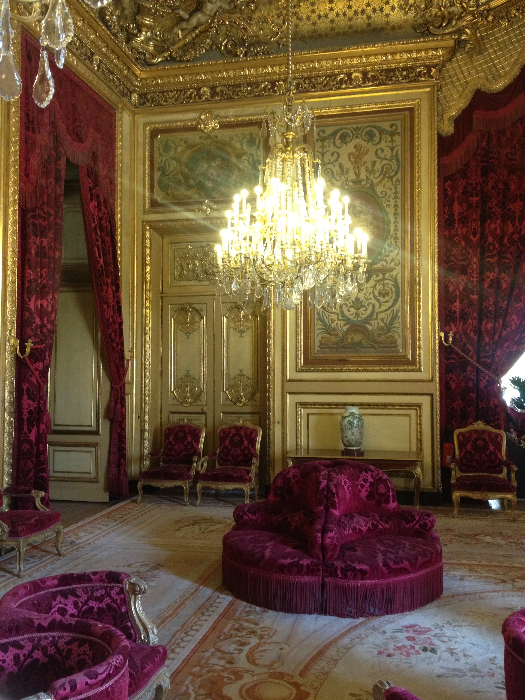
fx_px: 708
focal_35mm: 35
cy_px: 350
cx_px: 262
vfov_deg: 52.6
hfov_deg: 40.7
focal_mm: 4.28
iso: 250
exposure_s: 1/20
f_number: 2.4
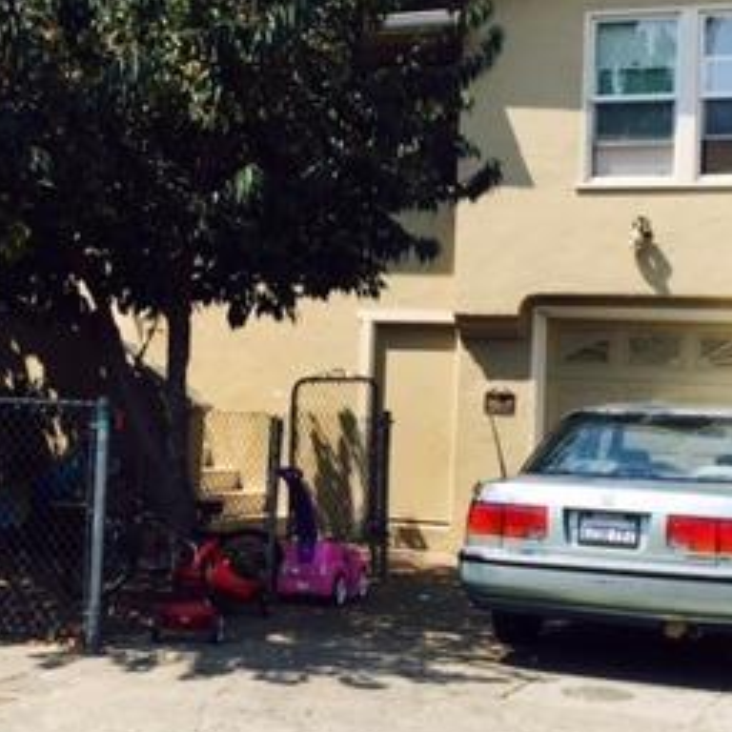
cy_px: 295
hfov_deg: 26.9
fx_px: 1531
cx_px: 423
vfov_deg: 26.8
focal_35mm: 64
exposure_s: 1/1647
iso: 32
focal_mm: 4.15
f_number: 2.2
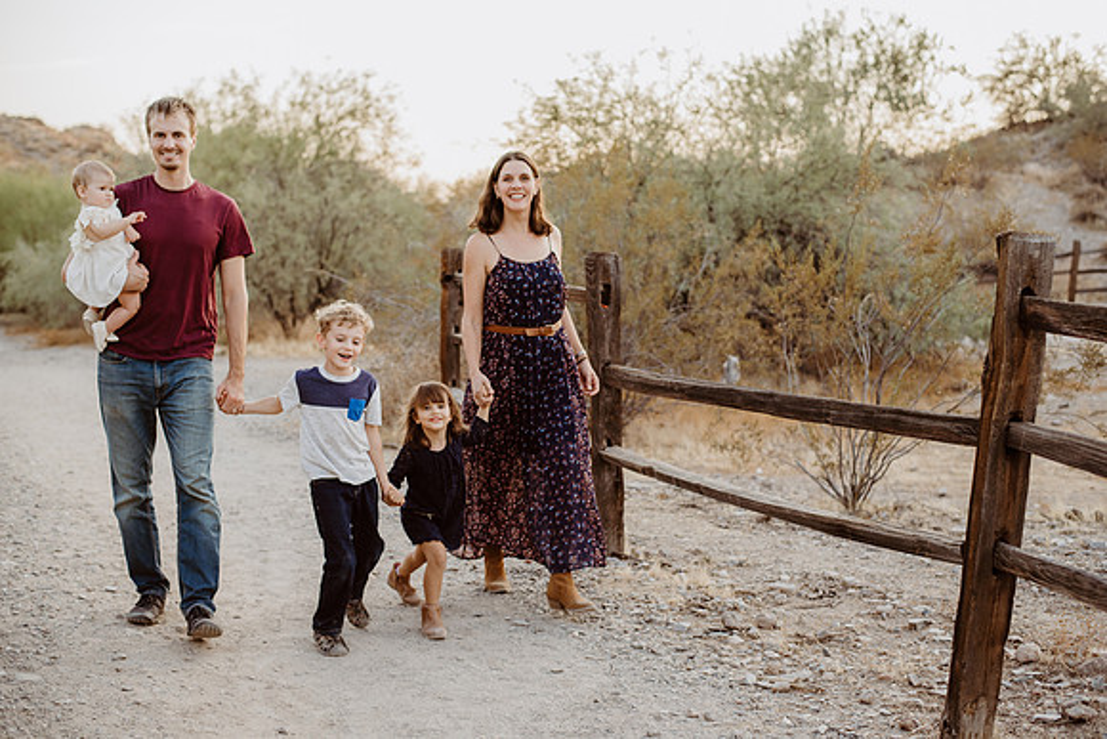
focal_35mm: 50
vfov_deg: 27.0
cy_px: 370
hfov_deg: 39.6
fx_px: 1538
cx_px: 554
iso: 200
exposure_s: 1/250
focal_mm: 50
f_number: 2.8
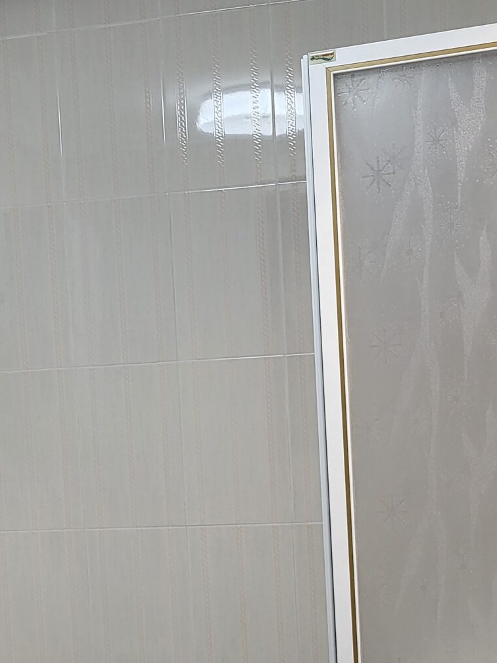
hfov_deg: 21.9
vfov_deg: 29.0
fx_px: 1263
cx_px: 88
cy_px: 481
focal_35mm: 66
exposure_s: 1/100
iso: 100
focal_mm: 5.4
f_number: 1.8
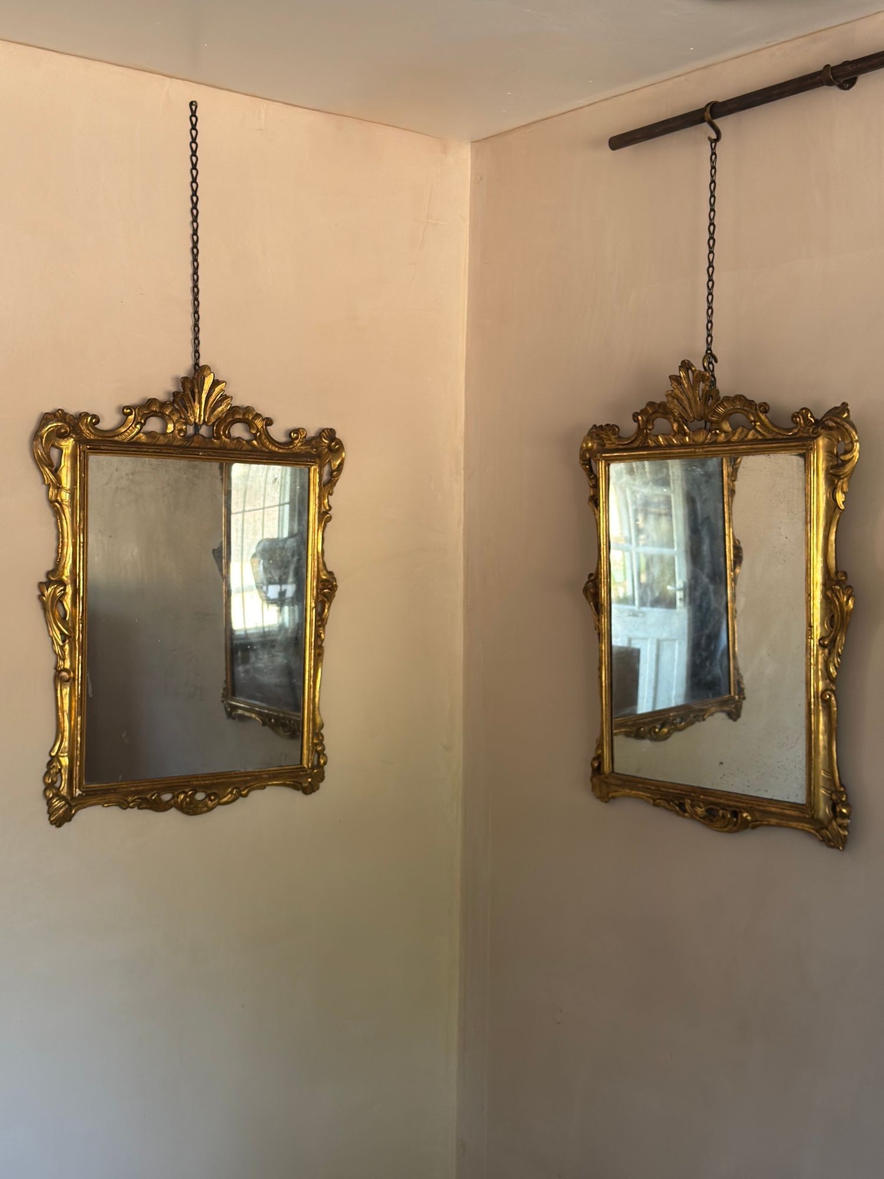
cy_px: 590
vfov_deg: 40.4
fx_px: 1600
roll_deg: +0.0
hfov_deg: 30.9
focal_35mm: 47
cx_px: 442
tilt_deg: +0.7
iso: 125
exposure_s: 1/89
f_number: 1.78
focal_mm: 6.76
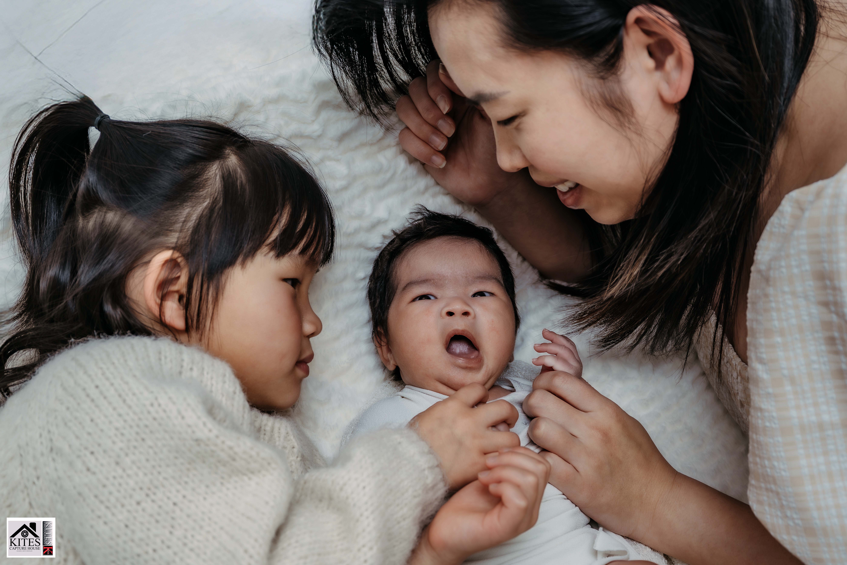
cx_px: 424
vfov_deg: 40.5
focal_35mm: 32
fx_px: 765
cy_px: 282
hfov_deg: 58.0
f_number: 4.5
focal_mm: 32.5
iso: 160
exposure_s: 1/100
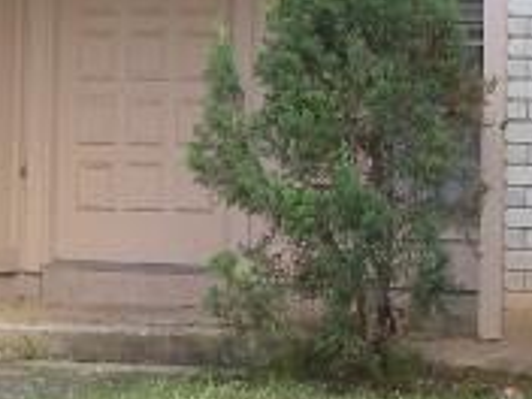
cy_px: -51
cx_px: 798
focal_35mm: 204
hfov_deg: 9.4
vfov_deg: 7.2
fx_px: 3135
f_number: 3.8
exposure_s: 1/120
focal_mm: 5.9
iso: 64
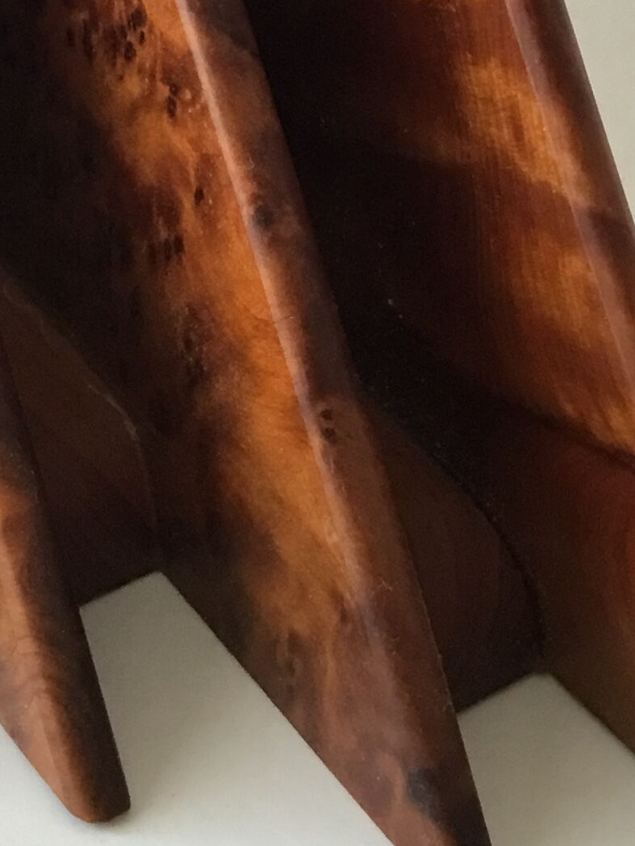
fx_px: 2373
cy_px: -264
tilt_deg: -26.4
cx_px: 200
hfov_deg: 15.2
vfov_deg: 18.7
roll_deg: -1.1
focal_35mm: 97
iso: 125
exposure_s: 1/33
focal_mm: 3.3
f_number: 2.4
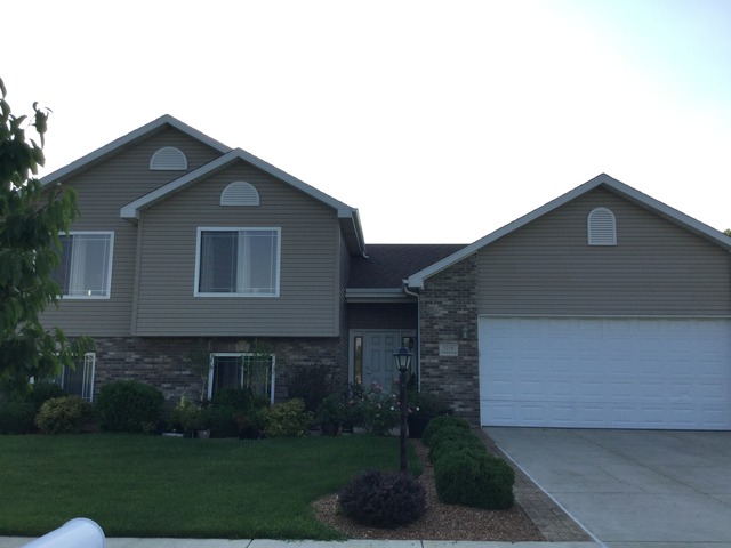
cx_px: 366
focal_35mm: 31
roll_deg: -0.5
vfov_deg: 45.4
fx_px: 655
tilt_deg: +7.4
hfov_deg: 58.4
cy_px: 274
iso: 25
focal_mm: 3.3
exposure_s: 1/612
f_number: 2.4
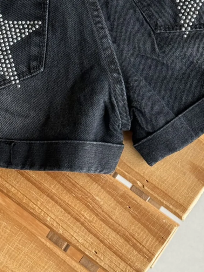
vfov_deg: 19.5
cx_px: 100
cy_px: 25
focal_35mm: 99
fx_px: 778
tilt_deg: -78.3
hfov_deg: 14.9
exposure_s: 1/139
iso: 160
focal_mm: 6.76
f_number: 1.78
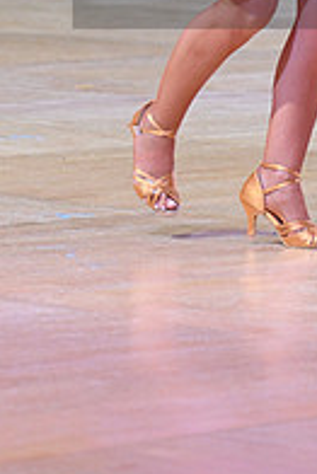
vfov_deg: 6.2
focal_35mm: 331
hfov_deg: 4.1
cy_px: -51
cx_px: 408
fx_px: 4364
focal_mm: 112
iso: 2000
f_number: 4
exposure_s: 1/250
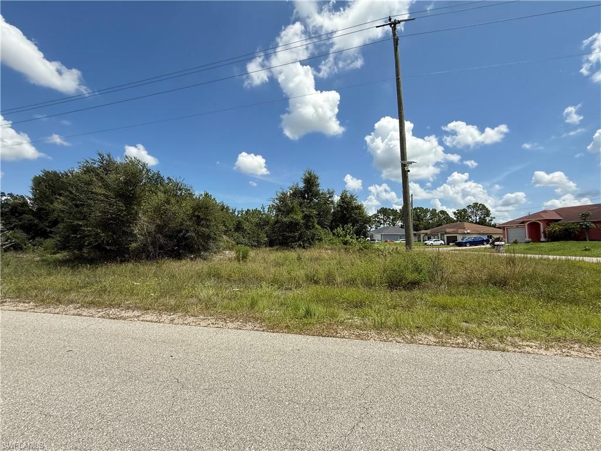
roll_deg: +0.5
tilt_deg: +4.3
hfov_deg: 102.1
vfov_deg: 85.7
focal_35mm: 14
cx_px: 300
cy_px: 226
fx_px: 243
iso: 64
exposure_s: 1/1901
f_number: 2.2
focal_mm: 2.22
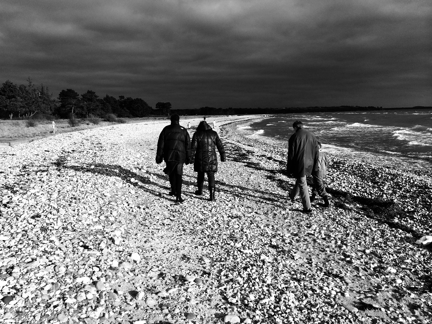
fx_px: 374
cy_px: 162
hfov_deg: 60.0
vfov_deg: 46.8
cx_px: 216
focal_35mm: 30
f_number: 2.2
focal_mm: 4.12
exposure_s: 1/1414
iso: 32
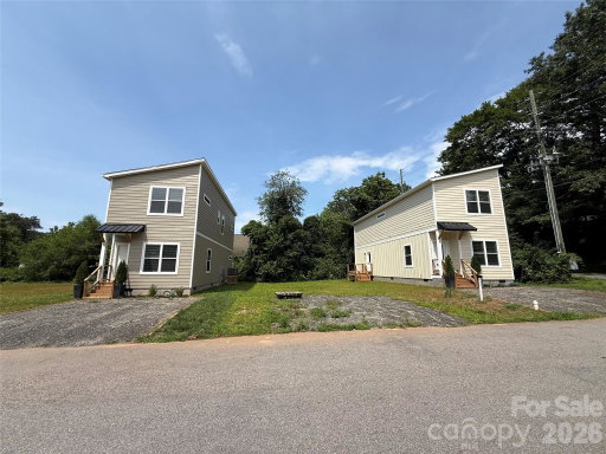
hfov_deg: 102.1
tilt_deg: +10.4
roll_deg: -0.7
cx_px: 303
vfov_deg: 85.7
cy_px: 227
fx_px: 245
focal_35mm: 14
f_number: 2.2
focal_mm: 2.22
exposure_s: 1/2165
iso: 50
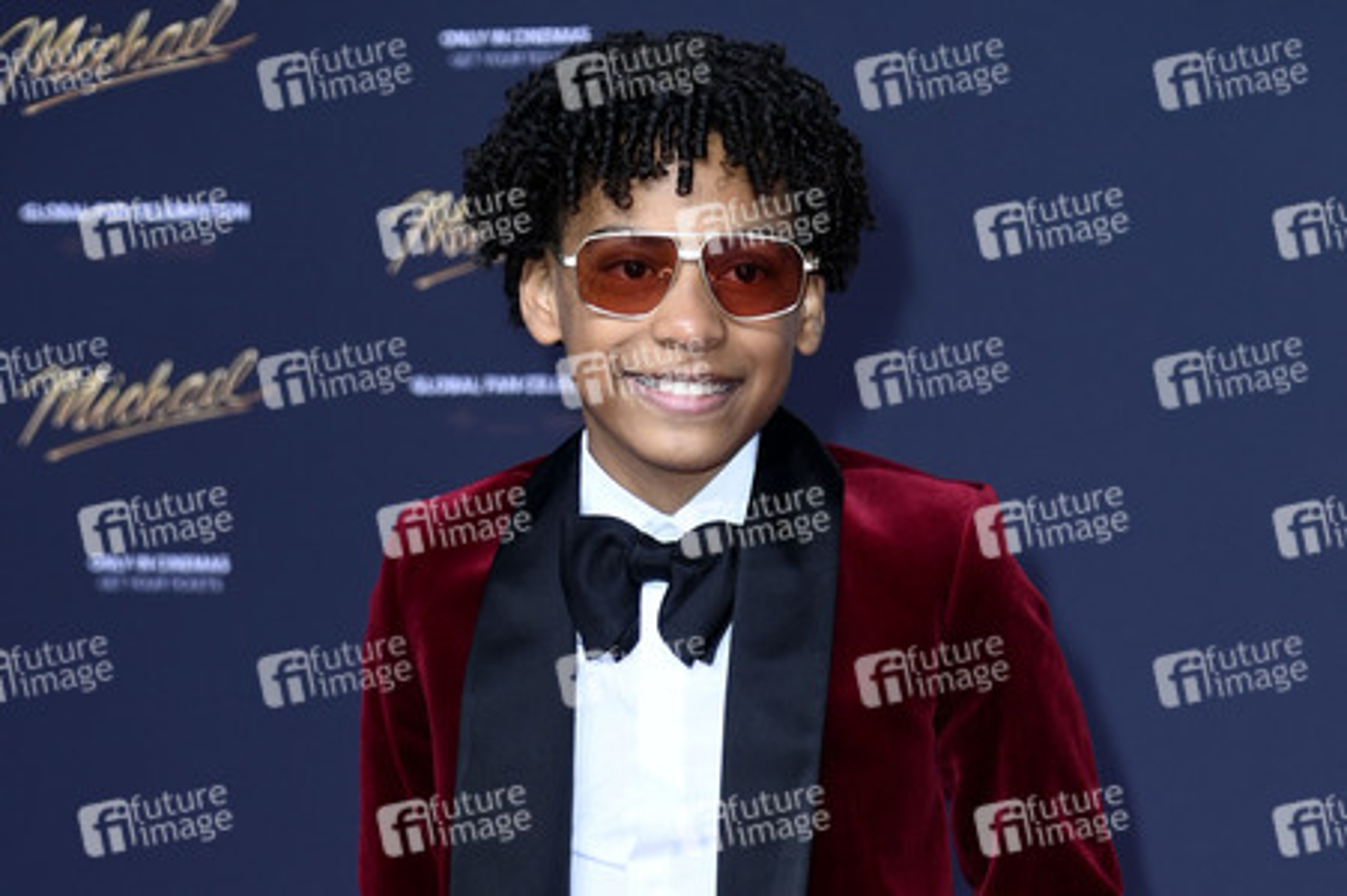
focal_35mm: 105
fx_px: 3926
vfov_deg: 13.0
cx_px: 674
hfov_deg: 19.5
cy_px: 448
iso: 400
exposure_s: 1/250
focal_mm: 105
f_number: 5.6
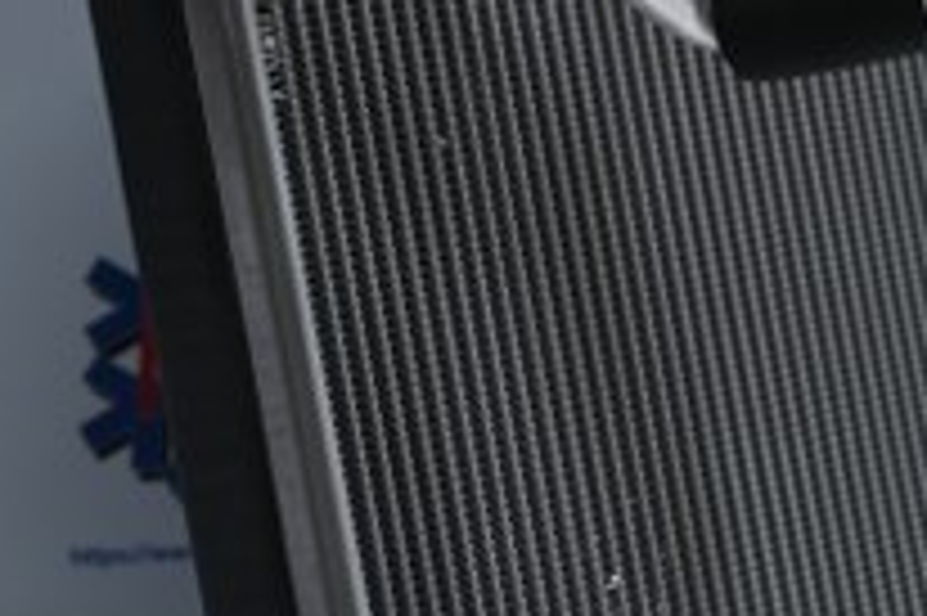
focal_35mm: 170
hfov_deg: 12.1
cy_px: 108
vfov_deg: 8.0
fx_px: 4386
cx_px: 504
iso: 720
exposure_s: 1/60
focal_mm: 39
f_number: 5.6
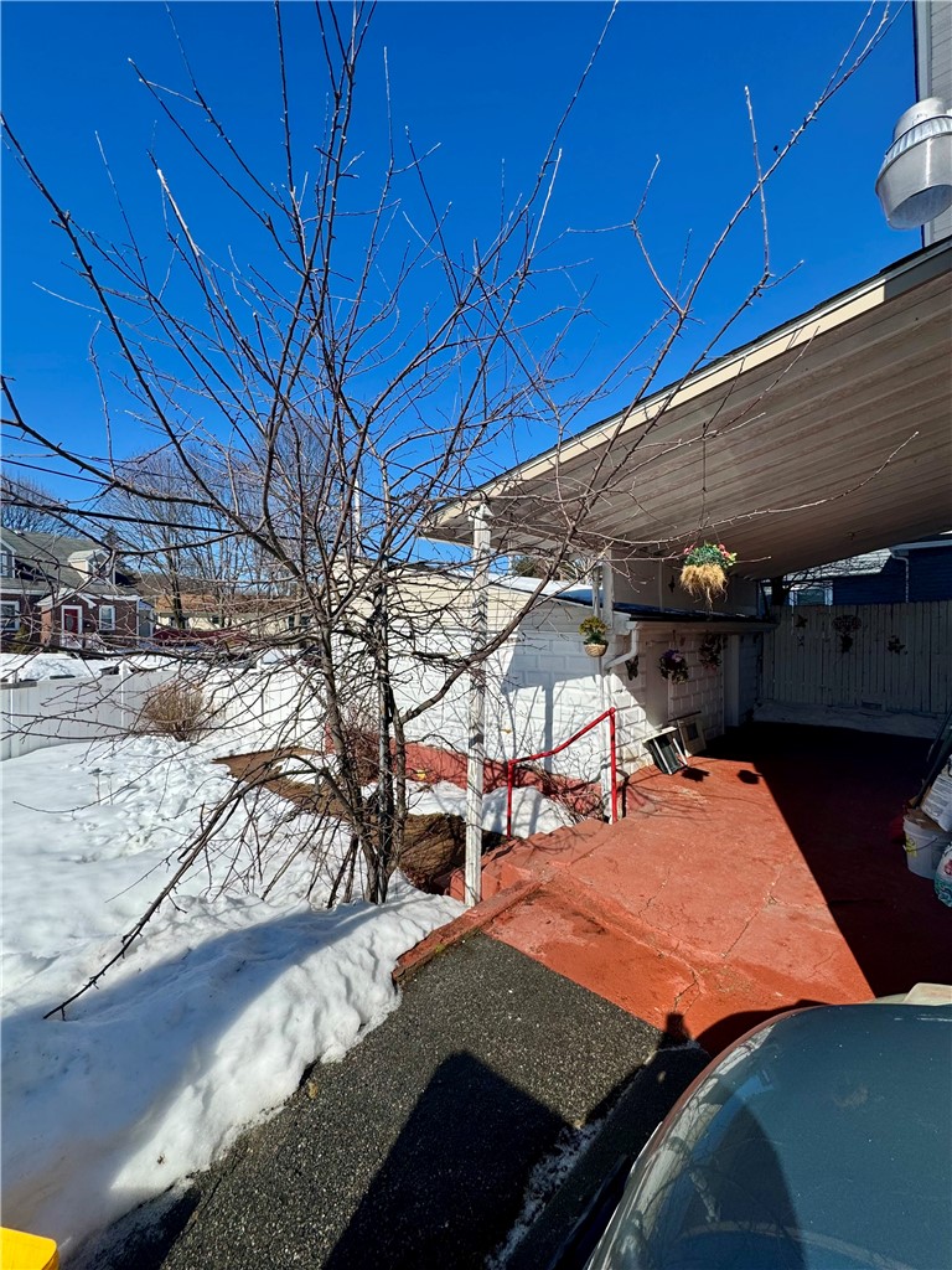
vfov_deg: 102.1
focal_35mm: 14
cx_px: 476
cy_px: 635
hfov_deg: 85.7
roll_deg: +0.3
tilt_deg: +0.4
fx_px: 513
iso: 50
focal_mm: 2.22
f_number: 2.2
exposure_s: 1/3546
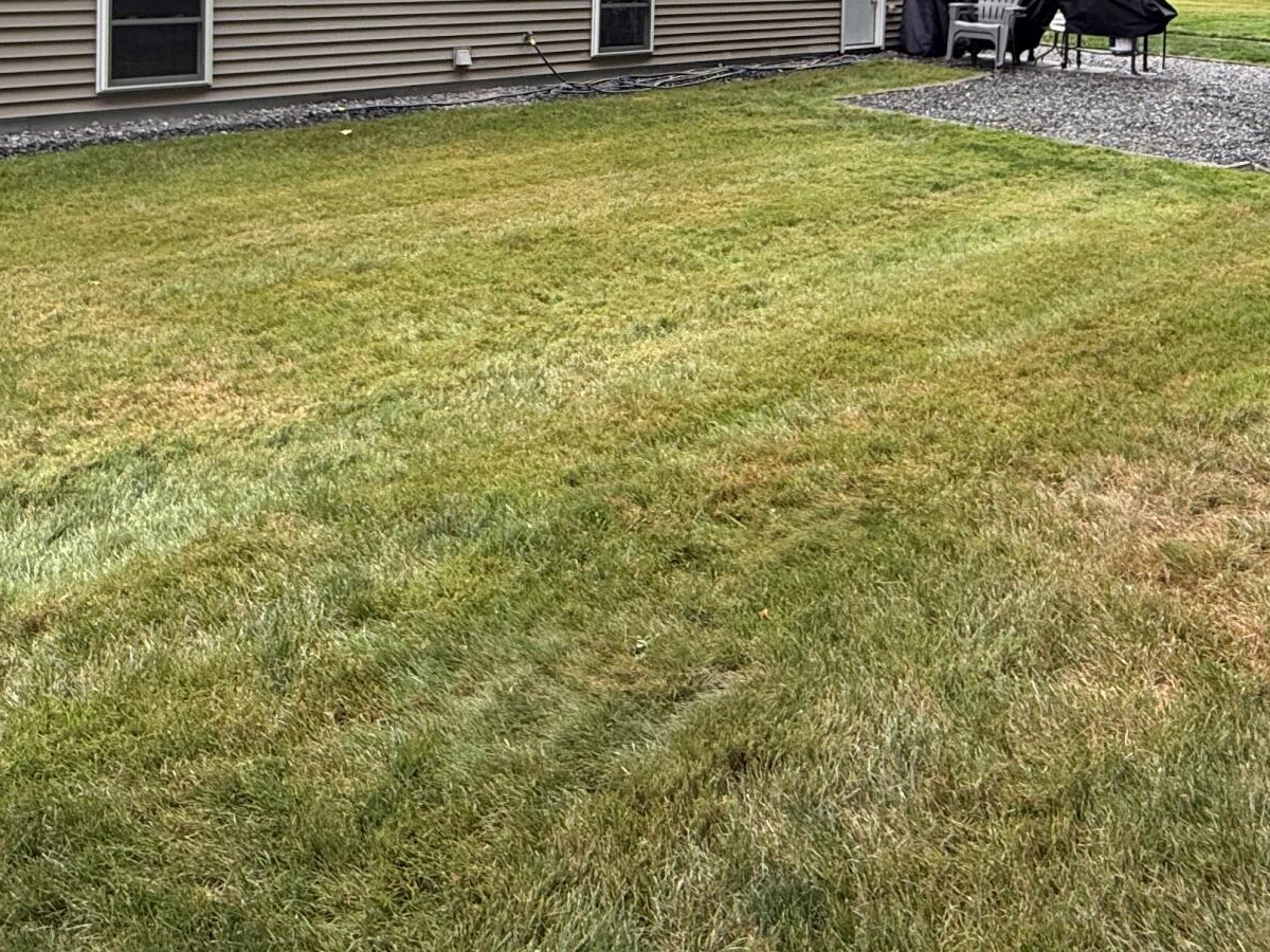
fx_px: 1284
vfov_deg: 36.1
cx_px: 575
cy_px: -32
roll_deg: -1.6
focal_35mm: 35
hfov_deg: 52.5
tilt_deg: -1.3
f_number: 2.2
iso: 64
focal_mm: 2.22
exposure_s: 1/171
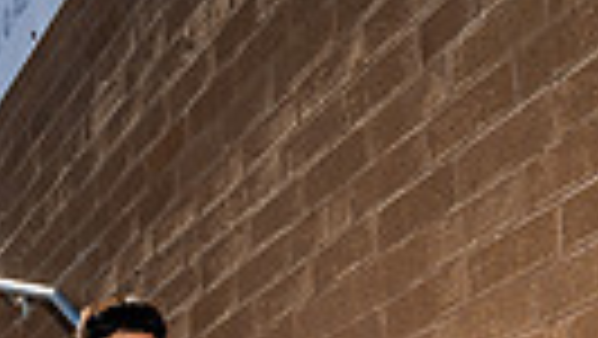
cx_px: -18
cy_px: 933
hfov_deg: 21.3
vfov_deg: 10.1
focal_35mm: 96
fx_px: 1523
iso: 100
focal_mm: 27
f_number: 8
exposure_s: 1/250
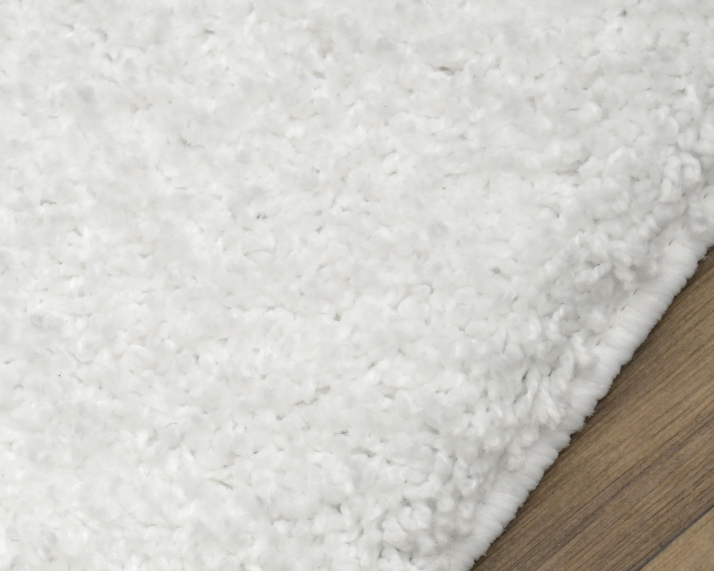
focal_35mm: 278
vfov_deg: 5.6
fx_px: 5874
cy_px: 436
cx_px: 67
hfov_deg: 6.9
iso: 125
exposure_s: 1/60
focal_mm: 78
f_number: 4.5
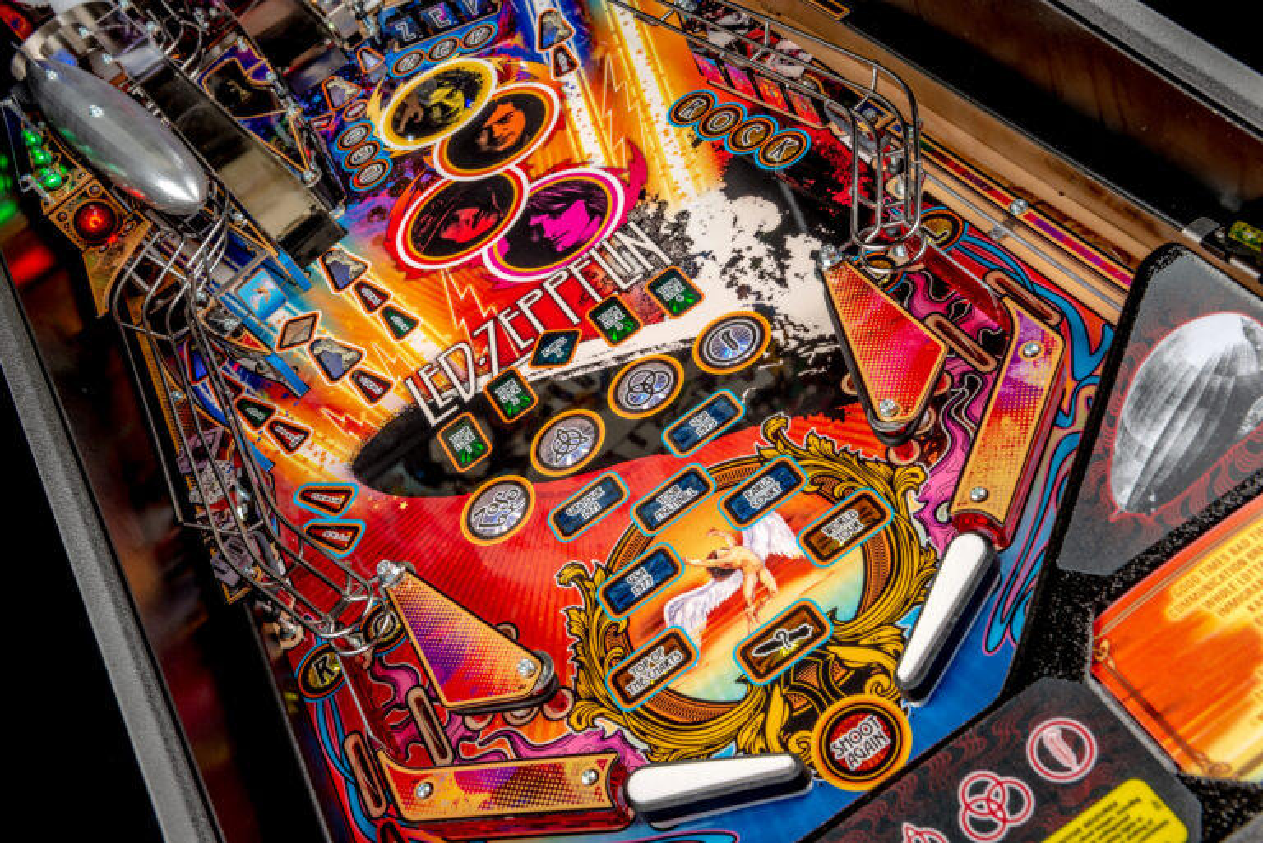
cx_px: 632
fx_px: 1334
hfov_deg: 50.7
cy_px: 422
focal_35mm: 38
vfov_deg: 35.1
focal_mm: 38
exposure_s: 1/125
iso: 100
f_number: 11
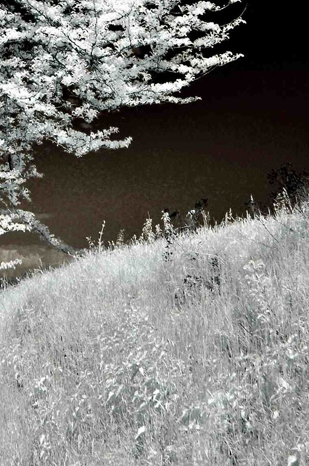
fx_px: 1110
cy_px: 13
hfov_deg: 15.4
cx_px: -40
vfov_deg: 22.8
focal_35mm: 86
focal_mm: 22
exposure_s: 1/250
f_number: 10
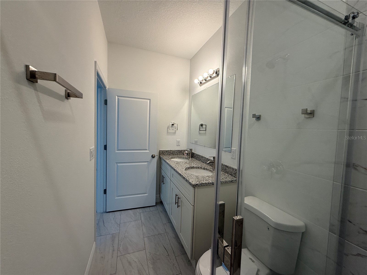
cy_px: 138
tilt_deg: -2.7
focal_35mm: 14
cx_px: 184
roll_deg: -1.8
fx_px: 148
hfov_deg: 102.1
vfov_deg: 85.7
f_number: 2.2
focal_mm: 2.22
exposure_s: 1/120
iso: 80
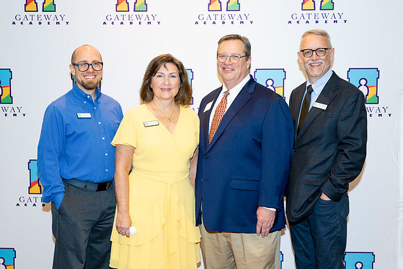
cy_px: 148
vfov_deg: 25.3
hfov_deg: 37.2
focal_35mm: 54
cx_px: 201
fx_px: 599
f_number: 5.6
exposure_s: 1/100
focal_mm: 47
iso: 1000
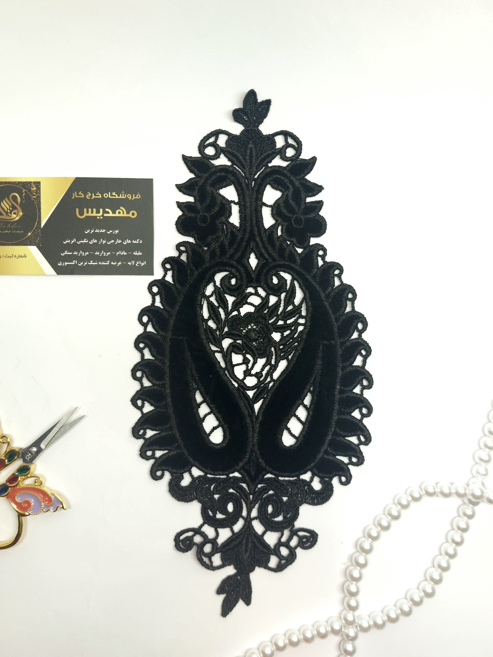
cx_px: 246
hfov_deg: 56.8
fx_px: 456
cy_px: 328
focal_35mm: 24
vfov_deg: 71.6
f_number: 1.8
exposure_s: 1/156
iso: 25
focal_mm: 5.23
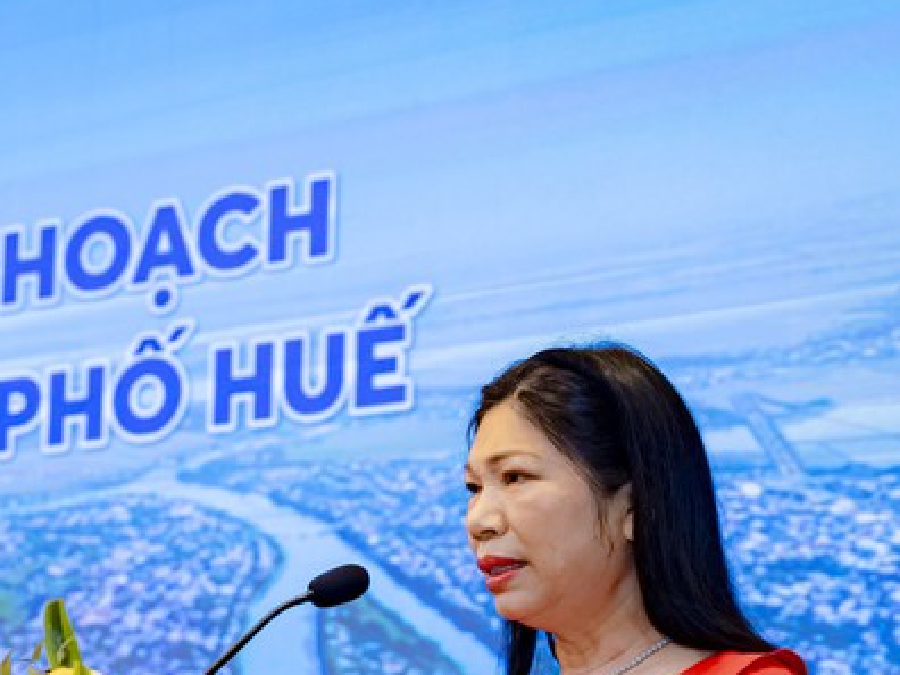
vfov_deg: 11.9
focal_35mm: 124
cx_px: 136
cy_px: 551
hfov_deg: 15.7
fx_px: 3224
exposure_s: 1/100
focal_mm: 51
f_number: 3.5
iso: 1000
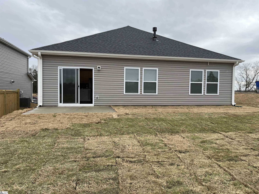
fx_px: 195
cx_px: 130
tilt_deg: -1.3
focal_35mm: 26
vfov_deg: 53.1
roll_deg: +0.5
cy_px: 97
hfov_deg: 67.3
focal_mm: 5.1
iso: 50
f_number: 1.6
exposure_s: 1/718
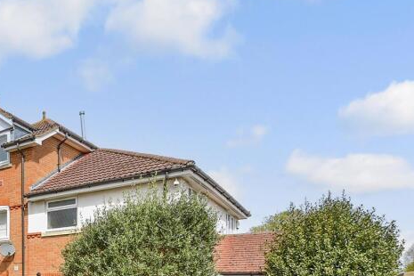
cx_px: -35
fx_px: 379
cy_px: 282
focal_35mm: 33
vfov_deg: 35.7
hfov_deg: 44.6
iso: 320
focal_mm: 10
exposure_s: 1/500
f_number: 8
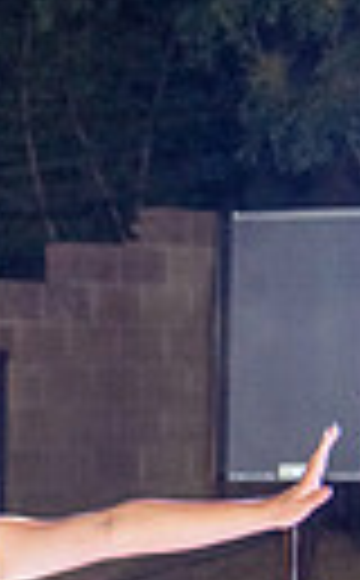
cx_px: -666
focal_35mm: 193
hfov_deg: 6.3
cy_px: 650
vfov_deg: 10.7
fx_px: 3047
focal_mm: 42
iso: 1600
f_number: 3.2
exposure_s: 1/100
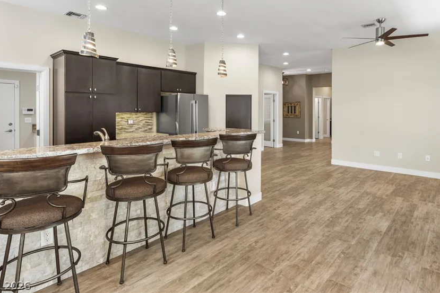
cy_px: 113
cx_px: 249
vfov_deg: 58.9
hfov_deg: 80.8
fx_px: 257
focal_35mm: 21
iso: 400
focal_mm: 17
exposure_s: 1/30
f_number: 9
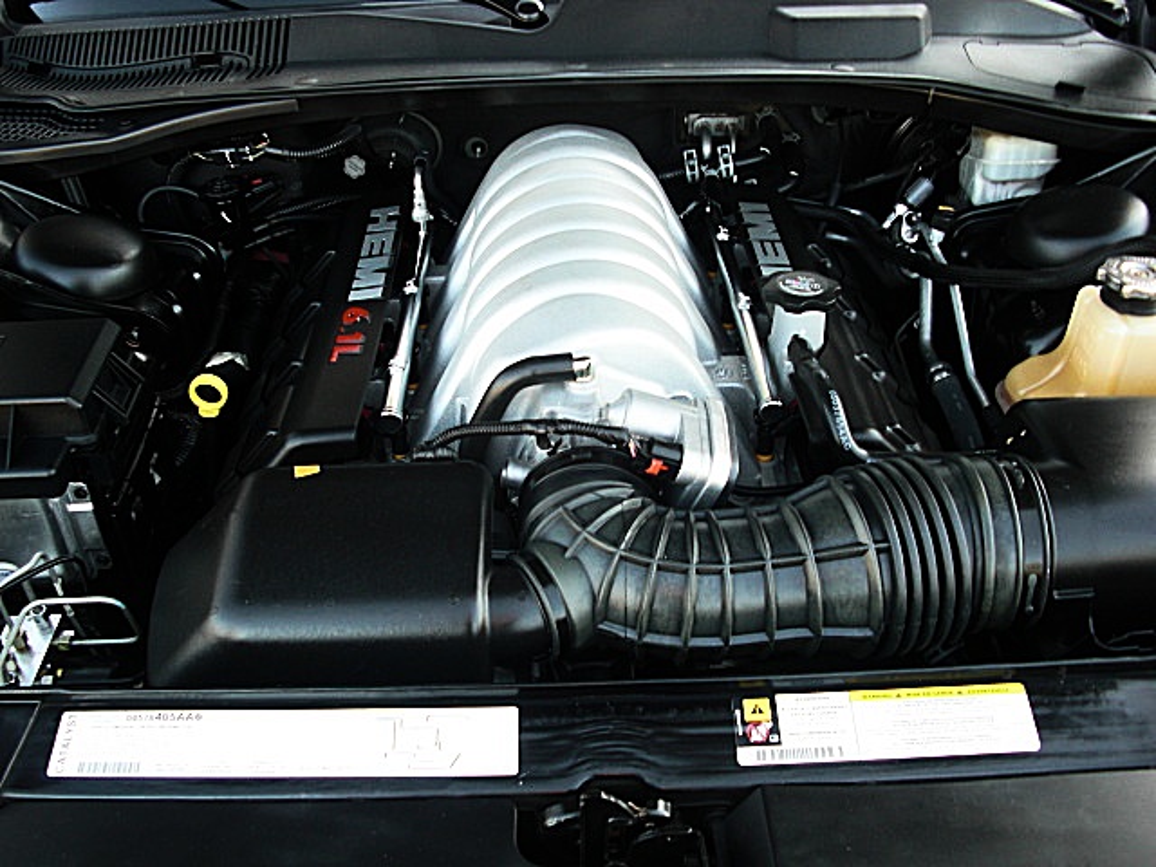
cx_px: 578
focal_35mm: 36
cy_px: 434
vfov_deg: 39.7
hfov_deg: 51.4
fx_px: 1202
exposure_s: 1/60
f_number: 2.8
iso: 100
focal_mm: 6.3
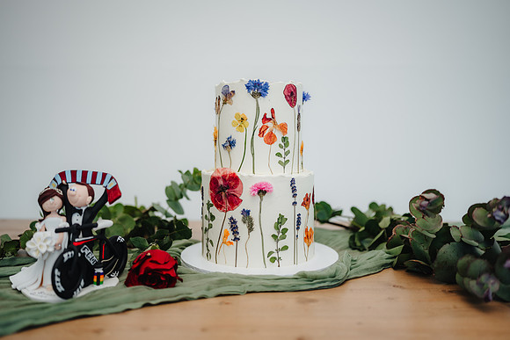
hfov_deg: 54.4
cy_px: 170
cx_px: 255
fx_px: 496
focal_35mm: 35
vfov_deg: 37.9
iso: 100
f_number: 1.4
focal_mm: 35
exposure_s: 1/200
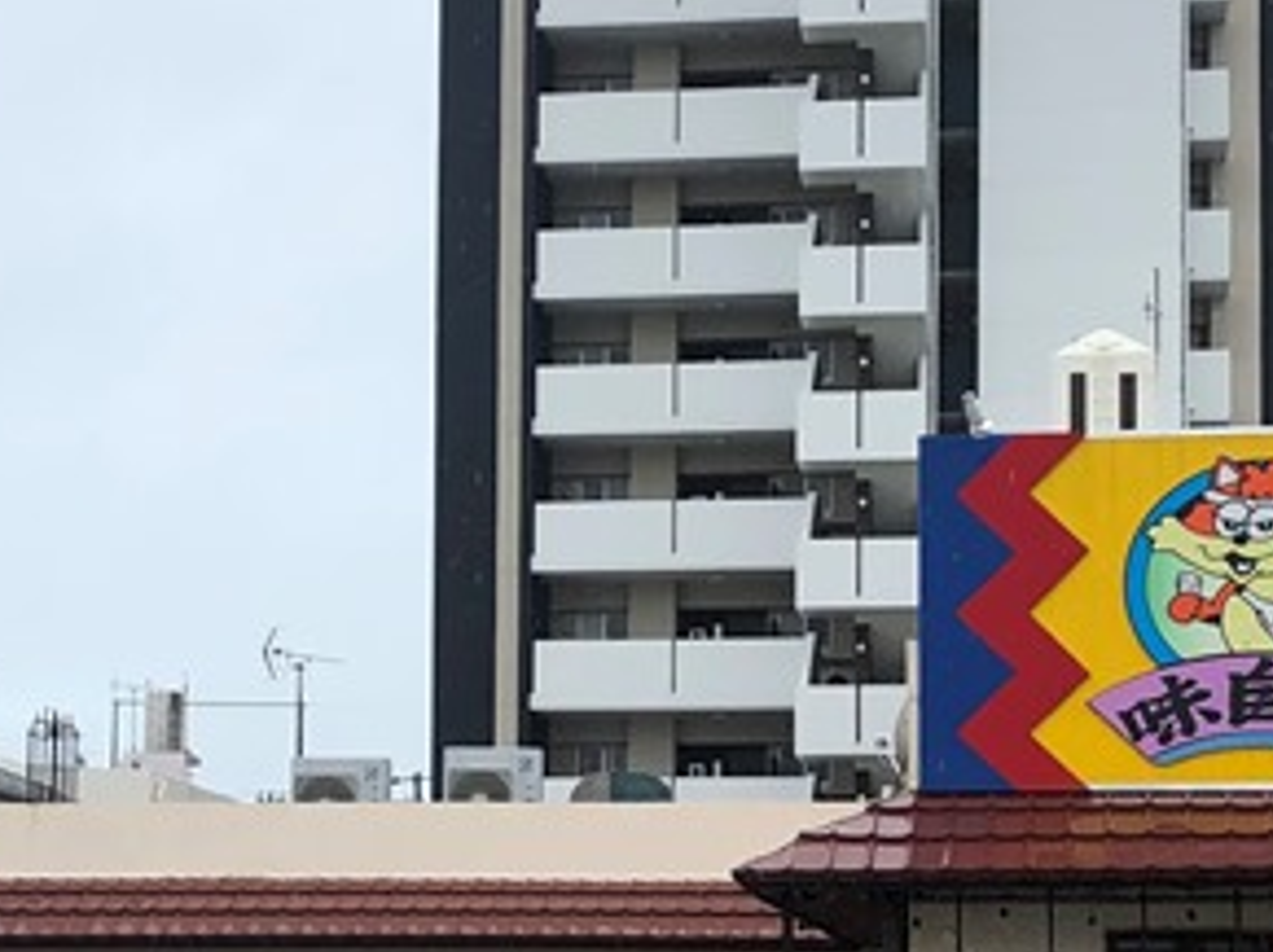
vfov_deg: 14.9
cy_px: 724
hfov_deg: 19.8
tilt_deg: +5.6
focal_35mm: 99
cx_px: 566
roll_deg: +1.3
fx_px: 3638
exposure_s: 1/656
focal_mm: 4
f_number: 1.8
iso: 20
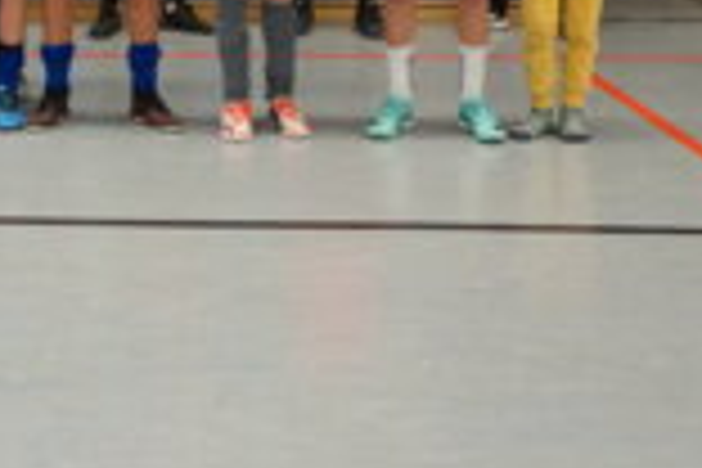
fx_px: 1501
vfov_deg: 17.0
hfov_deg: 24.5
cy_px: -86
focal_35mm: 77
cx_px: -81
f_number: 7.1
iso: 2000
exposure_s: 1/60
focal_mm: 20
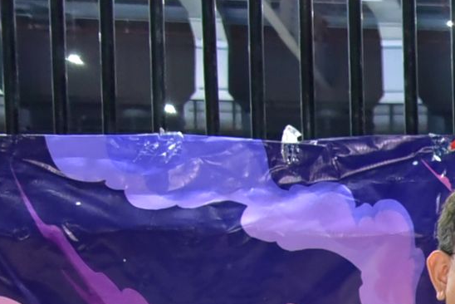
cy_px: 677
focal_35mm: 155
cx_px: 1001
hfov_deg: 11.5
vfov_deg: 8.3
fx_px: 1960
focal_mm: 34
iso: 3200
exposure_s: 1/200
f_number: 5.6
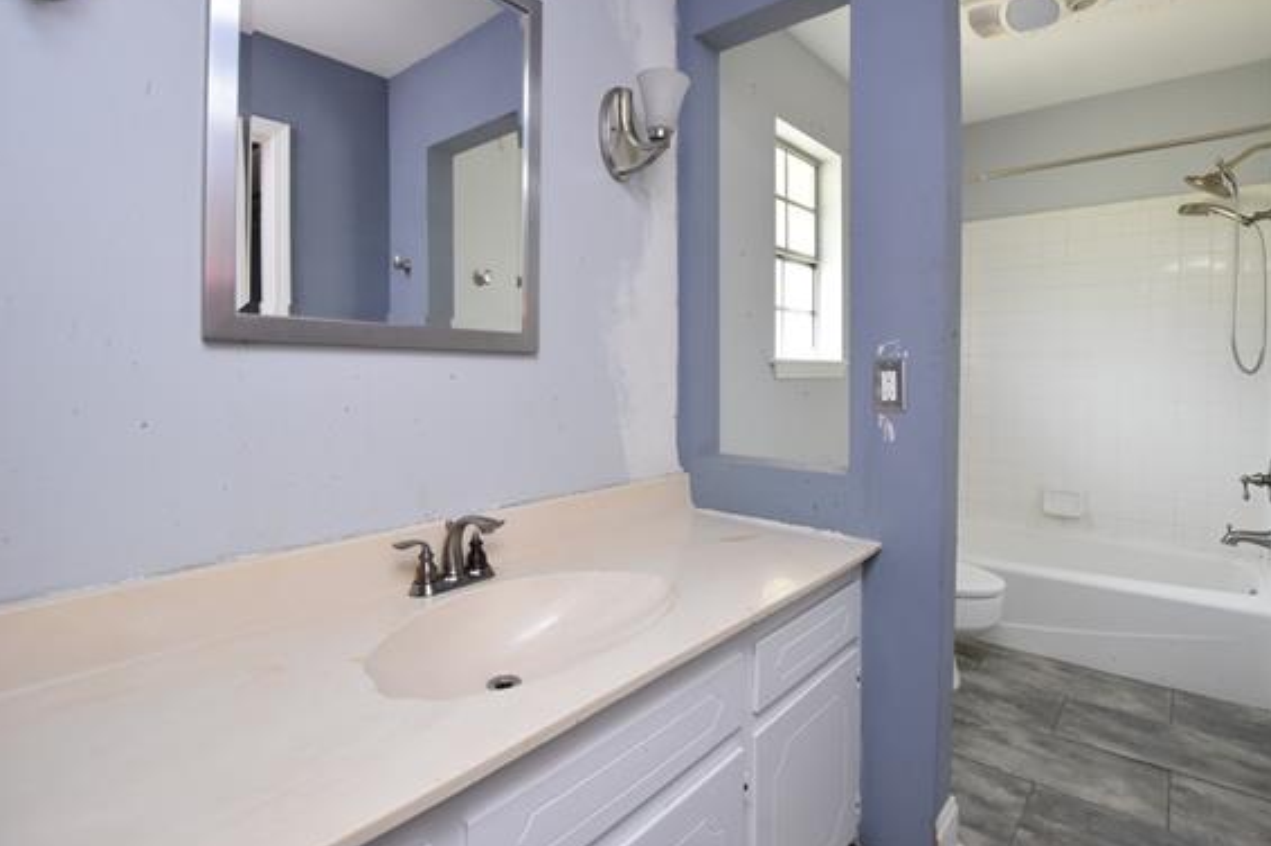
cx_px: 666
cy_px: 376
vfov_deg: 70.1
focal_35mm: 17
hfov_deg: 93.2
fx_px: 600
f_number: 3.5
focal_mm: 10
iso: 800
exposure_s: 1/60
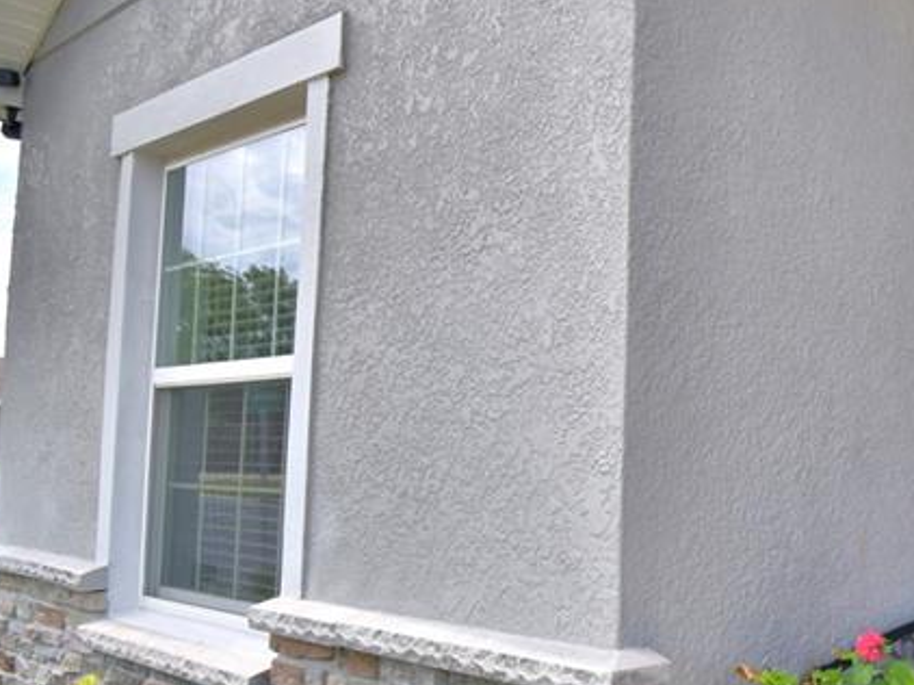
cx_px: 970
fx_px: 924
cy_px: 403
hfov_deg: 42.9
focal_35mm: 35
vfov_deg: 40.5
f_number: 4.5
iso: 160
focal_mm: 10
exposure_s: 1/500
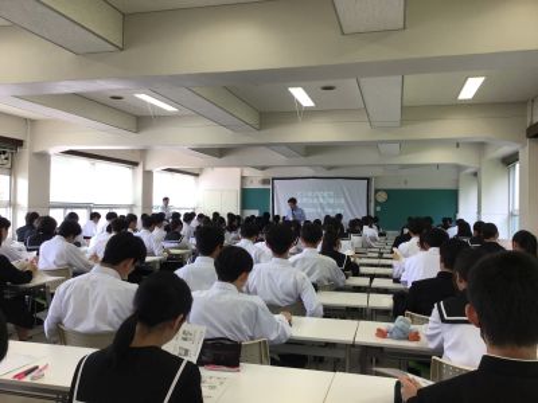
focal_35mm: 31
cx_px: 269
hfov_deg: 58.4
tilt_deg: +0.6
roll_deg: -1.4
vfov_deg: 45.4
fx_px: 482
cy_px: 202
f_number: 2.4
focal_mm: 3.3
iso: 32
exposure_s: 1/60
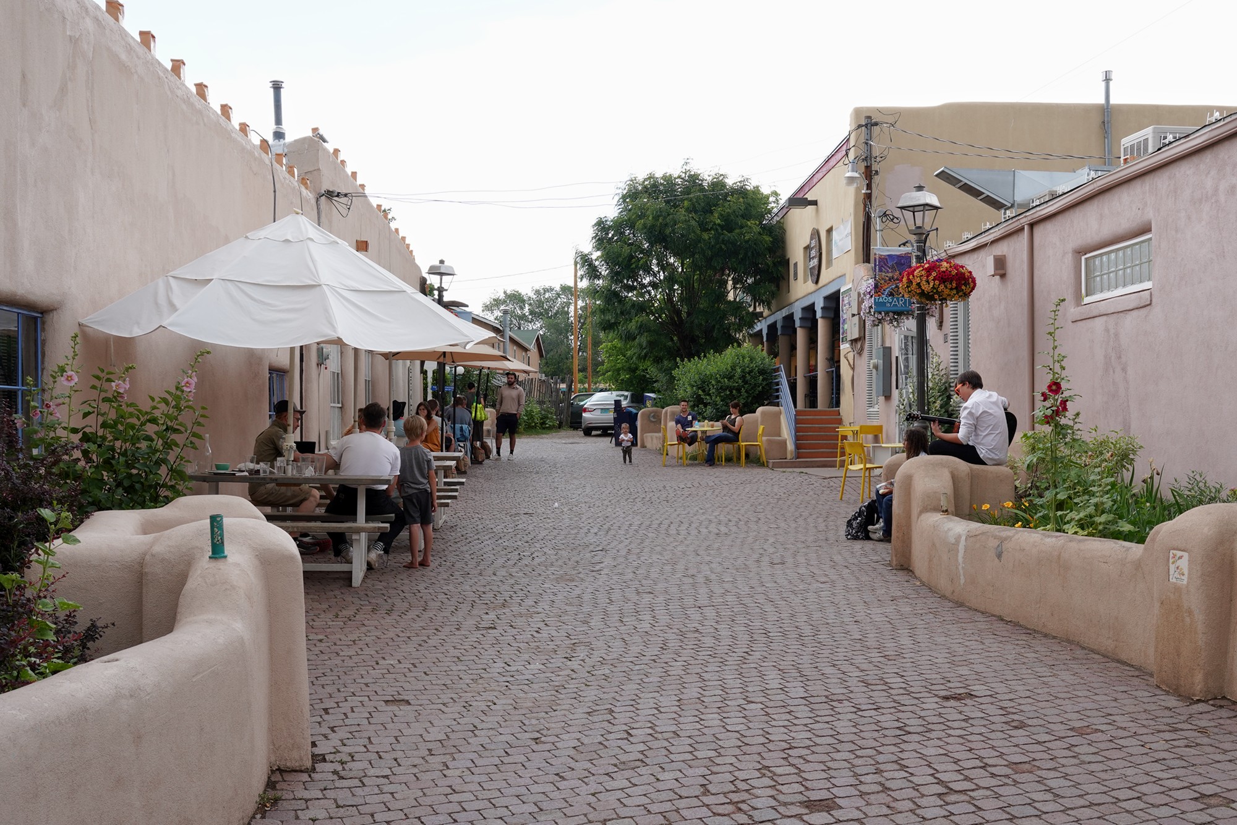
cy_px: 412
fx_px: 1237
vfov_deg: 36.9
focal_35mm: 36
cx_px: 618
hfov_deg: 53.1
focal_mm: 36
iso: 400
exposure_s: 1/100
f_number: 11
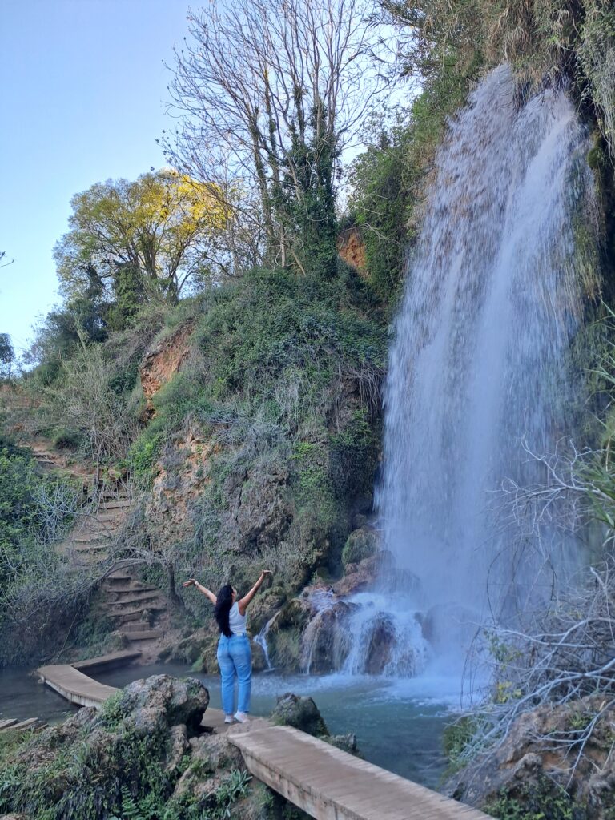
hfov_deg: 51.4
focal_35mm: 27
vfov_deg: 65.3
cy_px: 410
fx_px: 640
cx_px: 308
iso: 50
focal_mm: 4
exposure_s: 1/100
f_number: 1.8
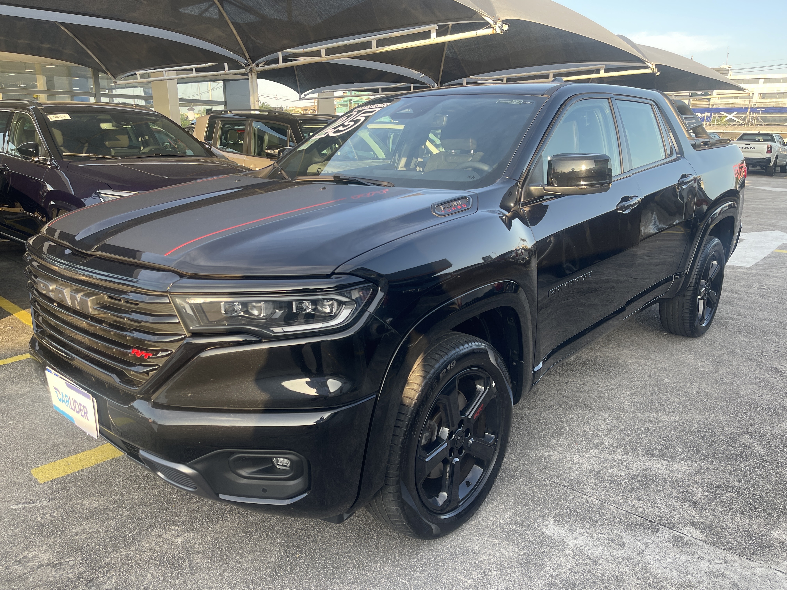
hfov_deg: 69.4
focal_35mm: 25
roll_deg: -0.8
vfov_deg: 54.9
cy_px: 295
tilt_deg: -15.2
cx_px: 394
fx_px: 568
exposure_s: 1/215
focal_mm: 5.1
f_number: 1.6
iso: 40
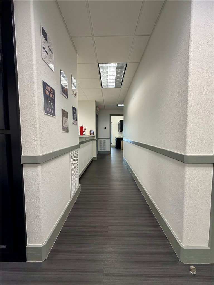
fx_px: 115
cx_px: 107
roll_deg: +0.5
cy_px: 142
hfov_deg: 85.7
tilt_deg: -4.5
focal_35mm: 14
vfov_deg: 102.1
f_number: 2.2
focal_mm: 2.22
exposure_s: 1/120
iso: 200
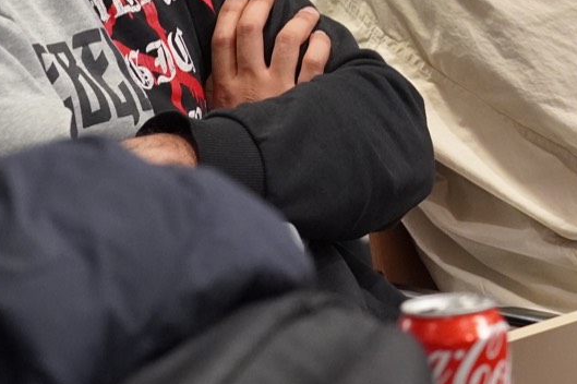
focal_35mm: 341
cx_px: 563
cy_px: -141
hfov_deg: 6.0
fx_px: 5454
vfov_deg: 4.0
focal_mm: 75
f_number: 4
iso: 3200
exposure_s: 1/160
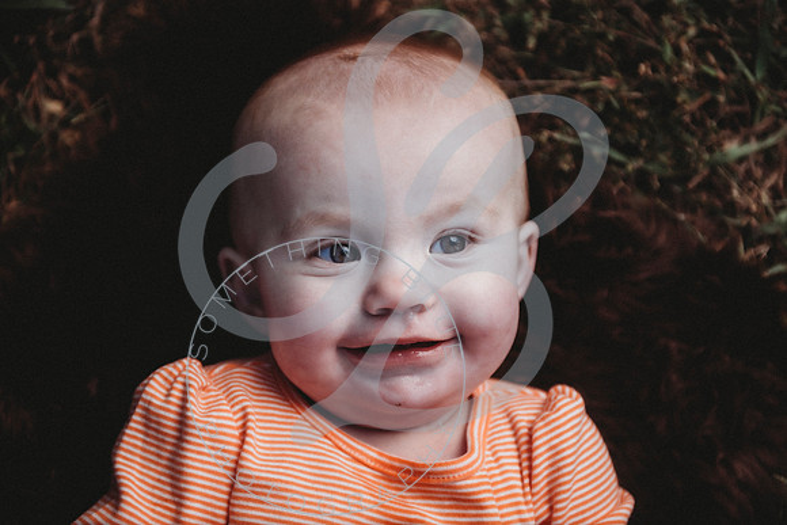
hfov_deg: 28.8
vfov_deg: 19.5
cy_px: 262
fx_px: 1531
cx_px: 394
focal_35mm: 70
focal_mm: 70
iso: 100
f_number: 2.8
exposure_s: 1/250
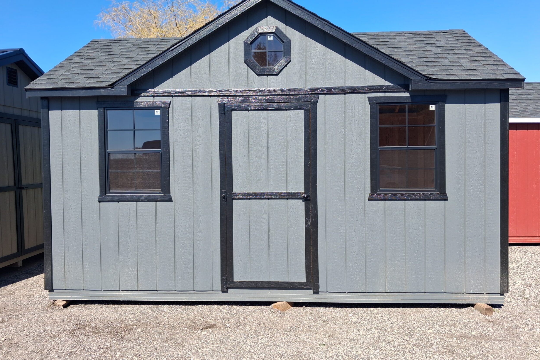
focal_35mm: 29
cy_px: 164
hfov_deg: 63.6
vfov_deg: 44.9
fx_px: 435
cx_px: 264
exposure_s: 1/366
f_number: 1.8
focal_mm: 4
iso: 25
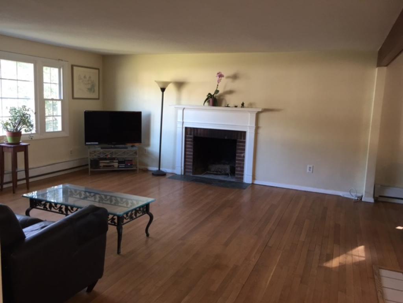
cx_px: 202
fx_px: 338
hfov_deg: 61.7
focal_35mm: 29
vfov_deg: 48.2
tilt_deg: -7.1
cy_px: 152
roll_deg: -2.6
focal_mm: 4.15
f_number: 2.2
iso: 100
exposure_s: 1/30
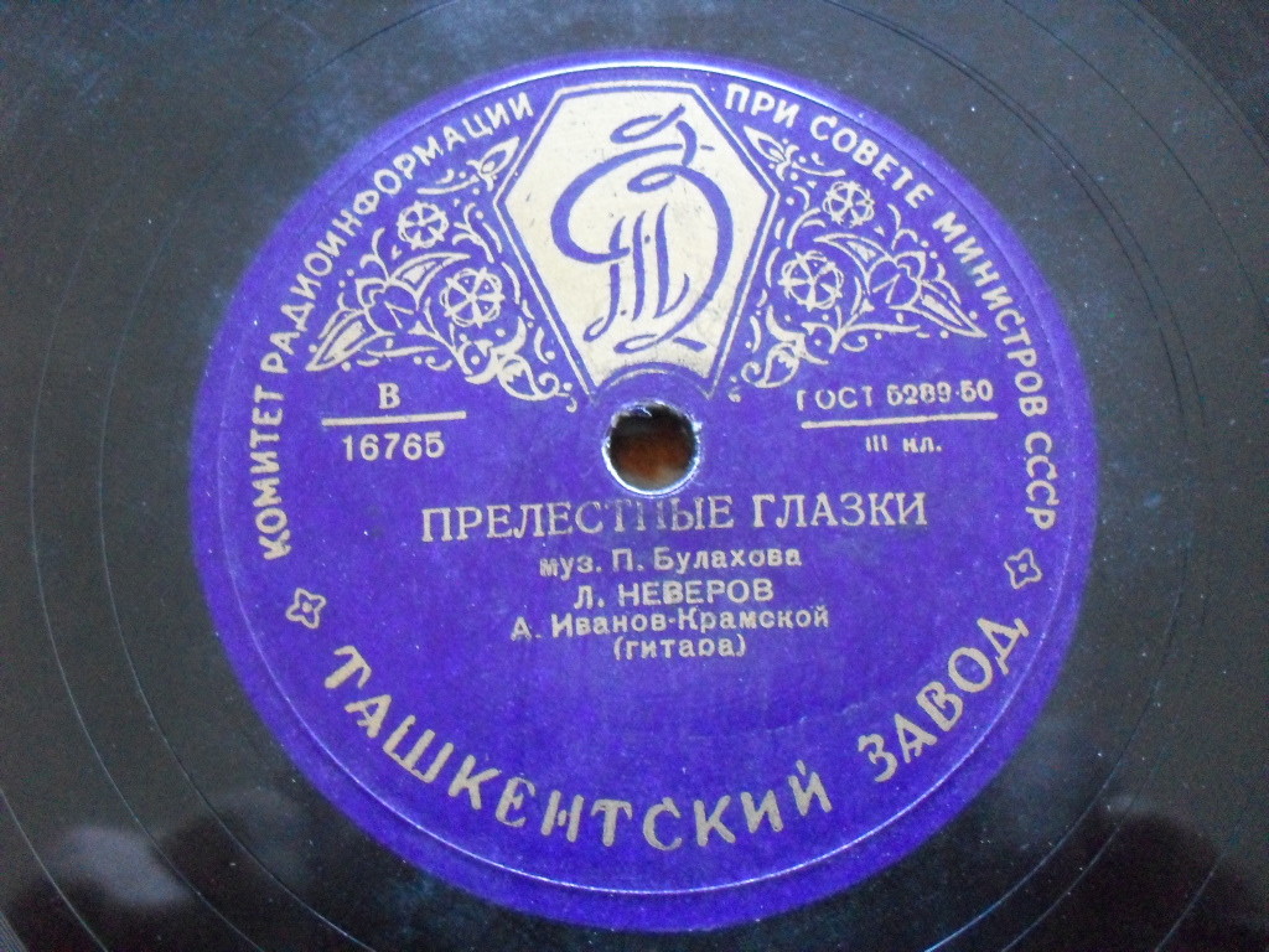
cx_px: 634
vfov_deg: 37.7
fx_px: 1393
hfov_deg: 49.0
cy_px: 476
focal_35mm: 38
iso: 400
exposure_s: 1/4
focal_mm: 6.3
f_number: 2.8
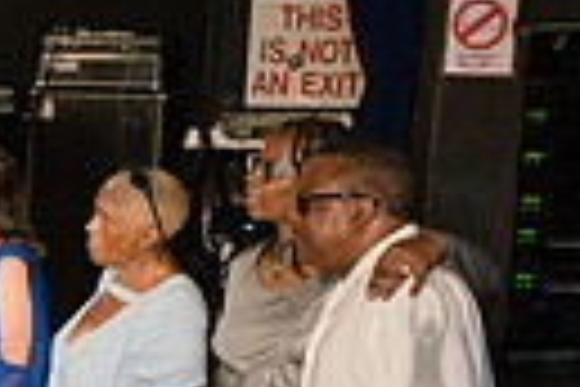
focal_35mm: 108
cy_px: 344
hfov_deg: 16.2
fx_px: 1740
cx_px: -445
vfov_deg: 12.6
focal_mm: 24
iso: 3200
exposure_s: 1/250
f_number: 4
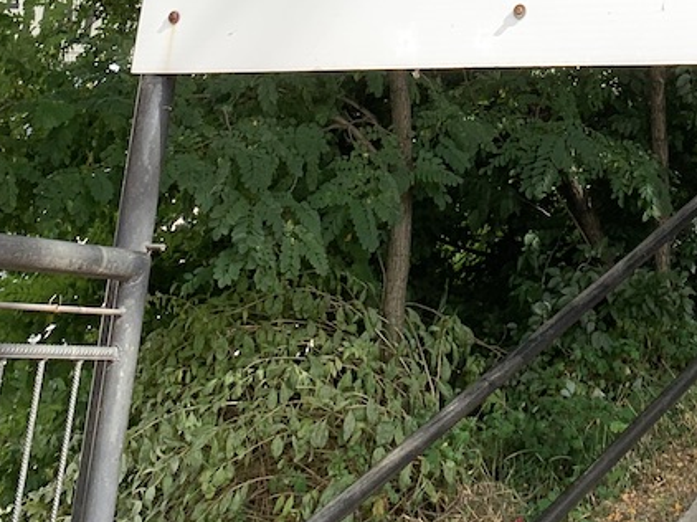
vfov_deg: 18.2
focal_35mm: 74
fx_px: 1489
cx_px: 568
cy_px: -200
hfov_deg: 25.8
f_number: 1.8
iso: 25
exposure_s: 1/678
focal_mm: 4.25
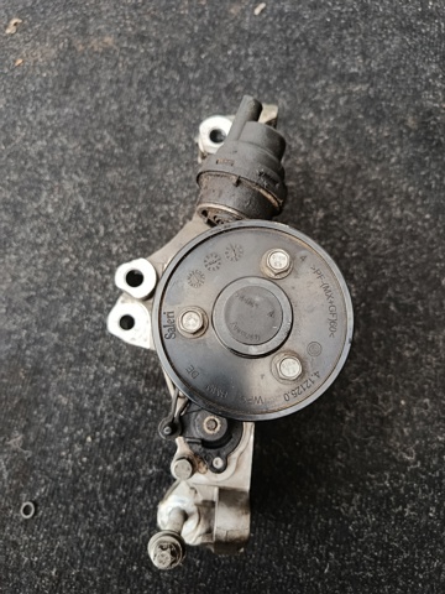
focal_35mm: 24
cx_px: 222
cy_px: 297
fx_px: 411
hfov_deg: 56.8
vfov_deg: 71.6
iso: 508
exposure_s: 1/100
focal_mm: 5.24
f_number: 1.7
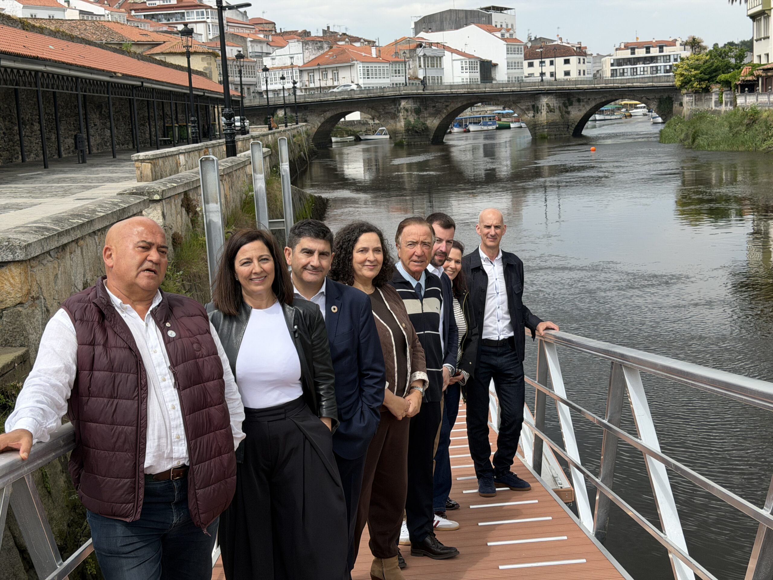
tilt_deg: -8.5
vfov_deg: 30.3
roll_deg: +3.3
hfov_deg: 39.7
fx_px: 1072
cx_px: 386
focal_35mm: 48
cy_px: 290
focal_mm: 6.76
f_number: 1.78
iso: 64
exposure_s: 1/2865
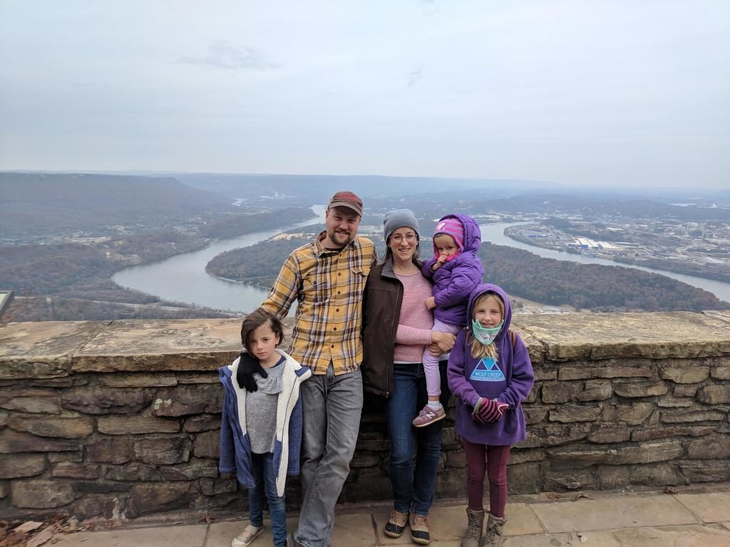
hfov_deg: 67.3
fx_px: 548
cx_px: 365
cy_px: 274
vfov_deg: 53.1
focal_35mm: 26
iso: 52
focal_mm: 4.67
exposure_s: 1/861
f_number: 2
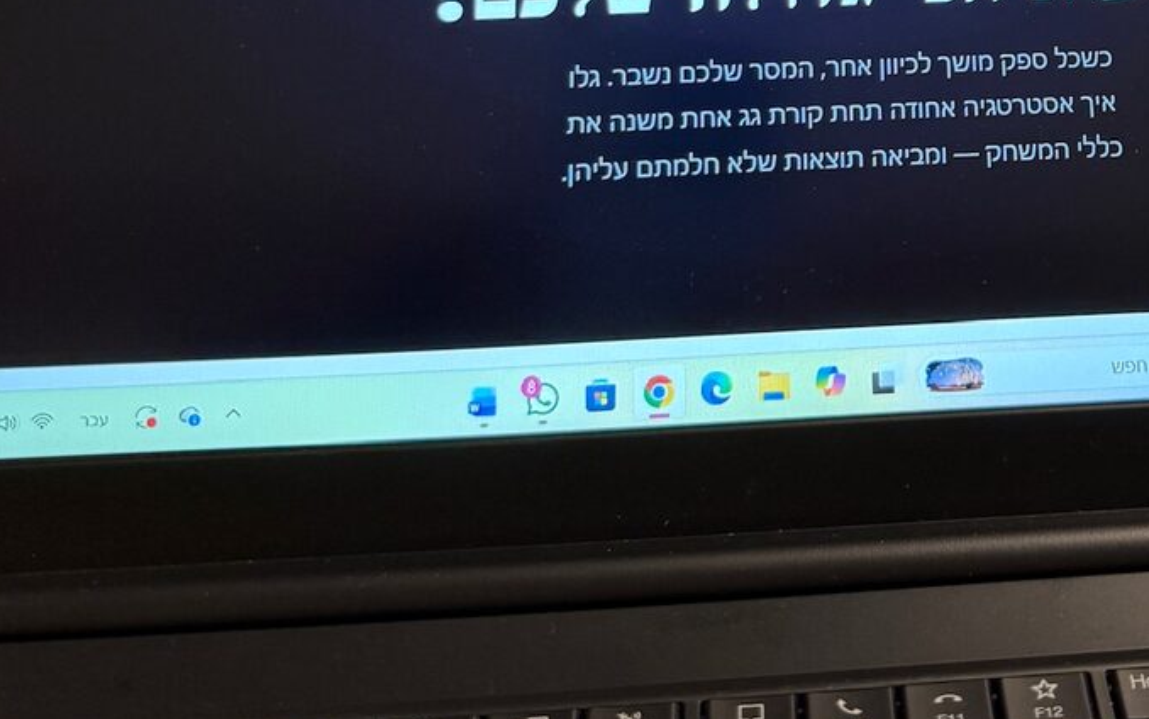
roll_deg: -1.4
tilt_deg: +1.1
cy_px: -263
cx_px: 954
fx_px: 1879
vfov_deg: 19.6
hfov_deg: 32.8
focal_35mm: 60
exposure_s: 1/60
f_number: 1.78
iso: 160
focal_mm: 6.76
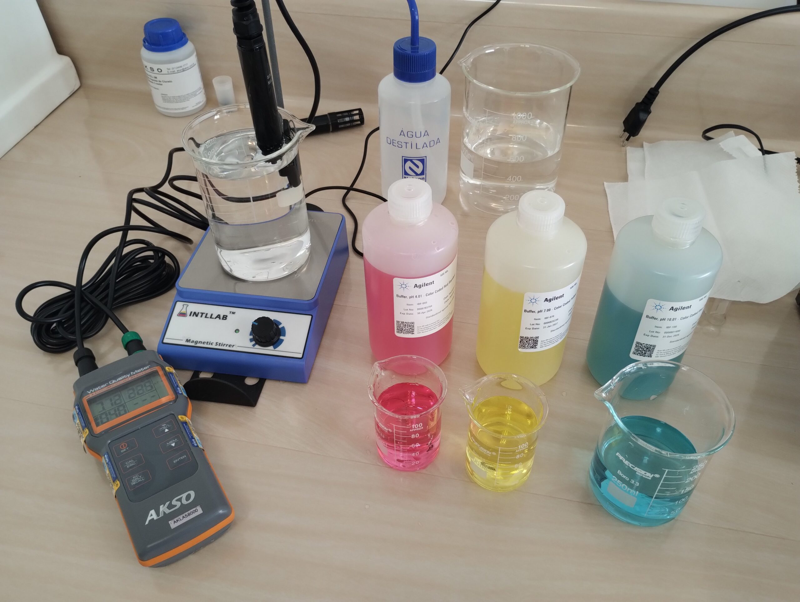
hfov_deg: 63.4
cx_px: 400
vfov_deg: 49.9
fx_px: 648
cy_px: 301
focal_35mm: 28
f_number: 1.8
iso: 334
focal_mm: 4.27
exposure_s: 1/60
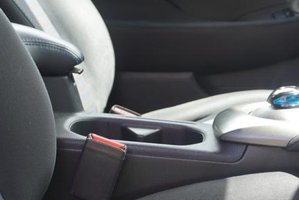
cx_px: 271
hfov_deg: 23.7
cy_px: 153
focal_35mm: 83
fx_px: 694
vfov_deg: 16.3
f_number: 4
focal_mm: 19
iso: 125
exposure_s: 1/60
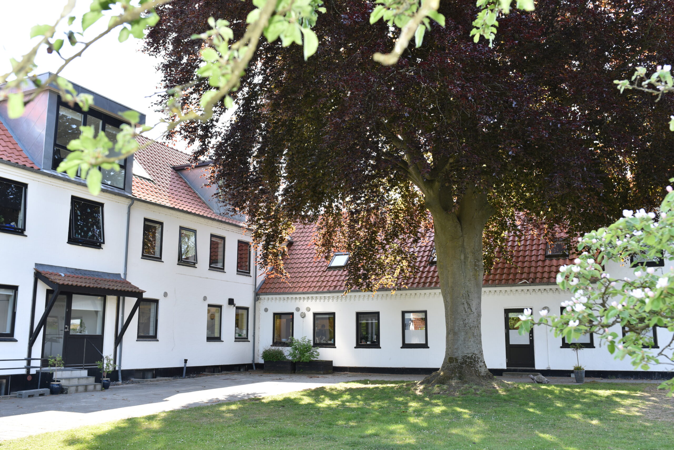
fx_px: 656
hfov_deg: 54.4
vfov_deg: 37.9
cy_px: 225
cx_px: 337
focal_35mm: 35
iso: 110
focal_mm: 35
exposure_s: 1/125
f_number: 5.6
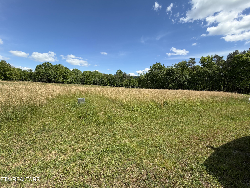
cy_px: 94
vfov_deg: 85.7
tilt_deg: -4.3
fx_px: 101
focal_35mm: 14
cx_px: 125
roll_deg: -1.6
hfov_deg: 102.1
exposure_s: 1/770
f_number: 2.2
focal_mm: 2.22
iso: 25
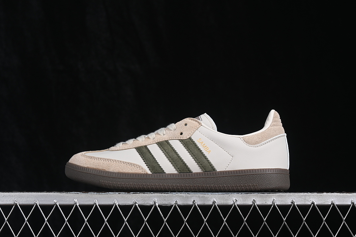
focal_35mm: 75
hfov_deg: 27.0
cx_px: 178
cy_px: 118
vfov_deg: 18.2
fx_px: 742
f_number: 8
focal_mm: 50
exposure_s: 1/80
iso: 160
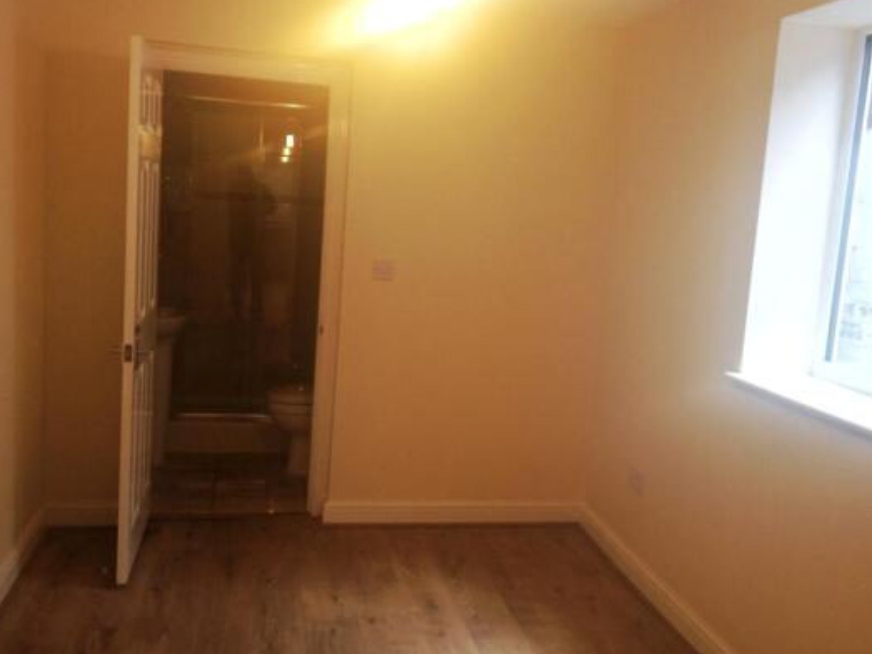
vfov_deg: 36.8
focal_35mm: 39
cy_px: 328
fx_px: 982
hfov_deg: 47.9
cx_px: 418
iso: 64
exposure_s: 1/20
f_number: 2.4
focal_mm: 4.28
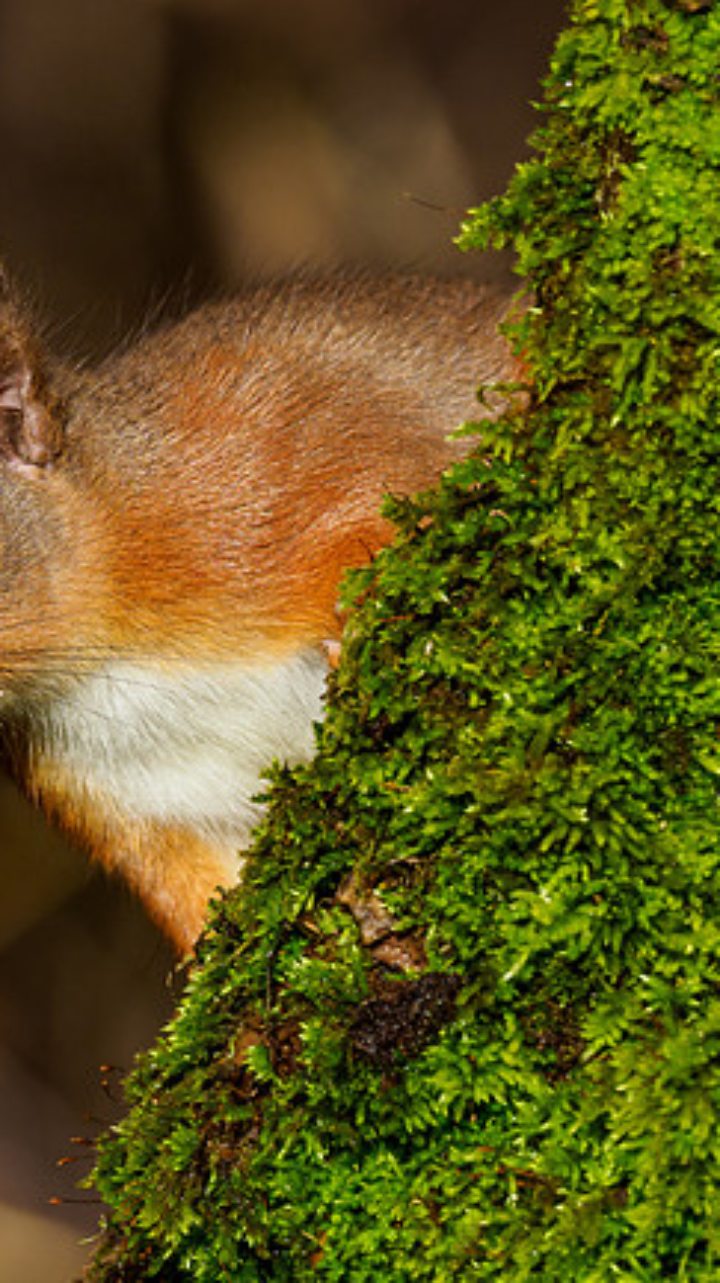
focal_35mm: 1159
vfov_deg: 1.9
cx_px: 28
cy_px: 515
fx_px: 39406
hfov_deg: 1.0
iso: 200
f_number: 5
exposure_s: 1/640
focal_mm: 300
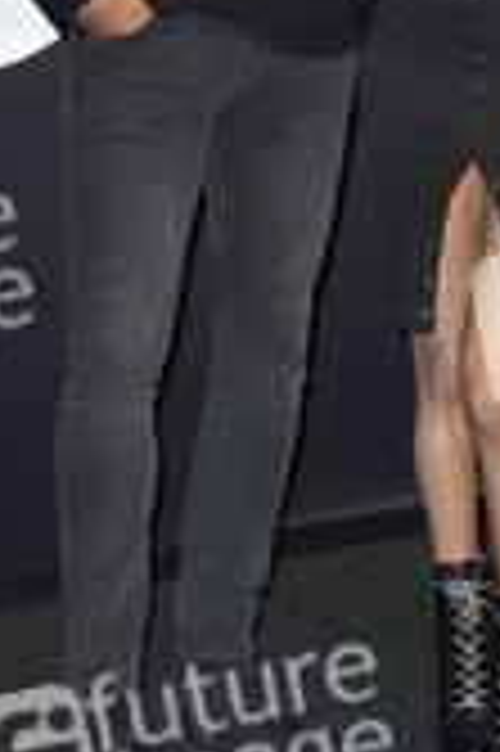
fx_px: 2756
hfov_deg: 10.4
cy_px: 77
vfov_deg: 15.4
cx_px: 295
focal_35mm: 132
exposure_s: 1/250
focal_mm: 55
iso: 500
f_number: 6.3
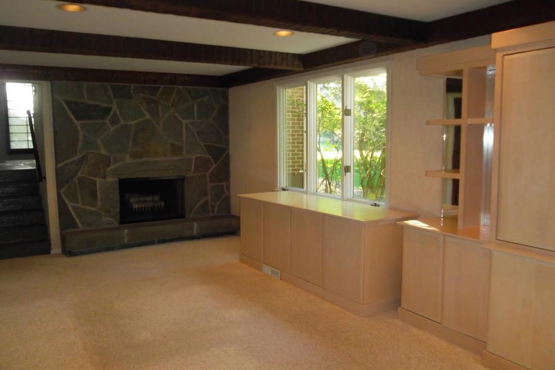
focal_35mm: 29
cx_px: 270
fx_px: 447
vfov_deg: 44.9
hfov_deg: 63.7
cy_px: 175
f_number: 3.5
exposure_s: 1/45
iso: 240
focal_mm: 4.9
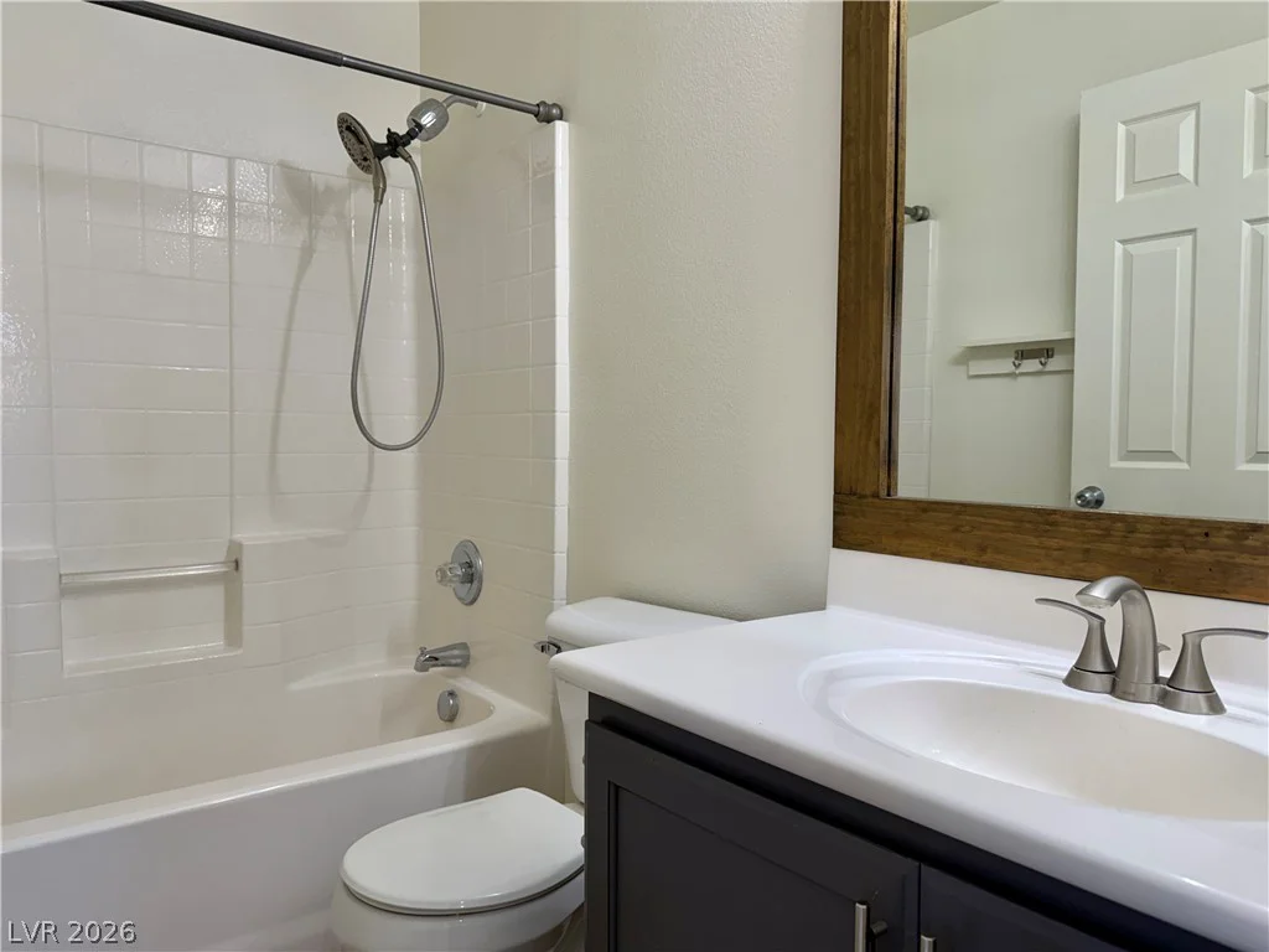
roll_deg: -0.9
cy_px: 476
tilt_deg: -2.8
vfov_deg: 56.8
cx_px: 634
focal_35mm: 24
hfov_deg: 71.6
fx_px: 880
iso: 100
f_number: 1.78
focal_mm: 6.76
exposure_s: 1/120
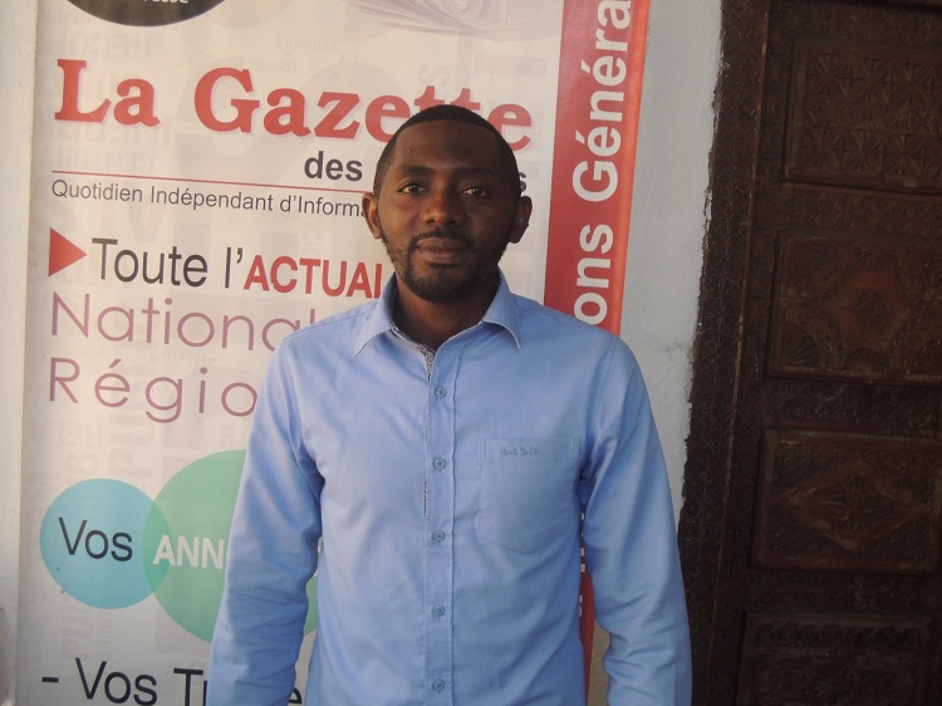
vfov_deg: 29.1
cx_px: 471
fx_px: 1360
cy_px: 353
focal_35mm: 50
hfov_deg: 38.2
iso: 400
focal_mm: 9
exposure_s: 1/60
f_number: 3.7
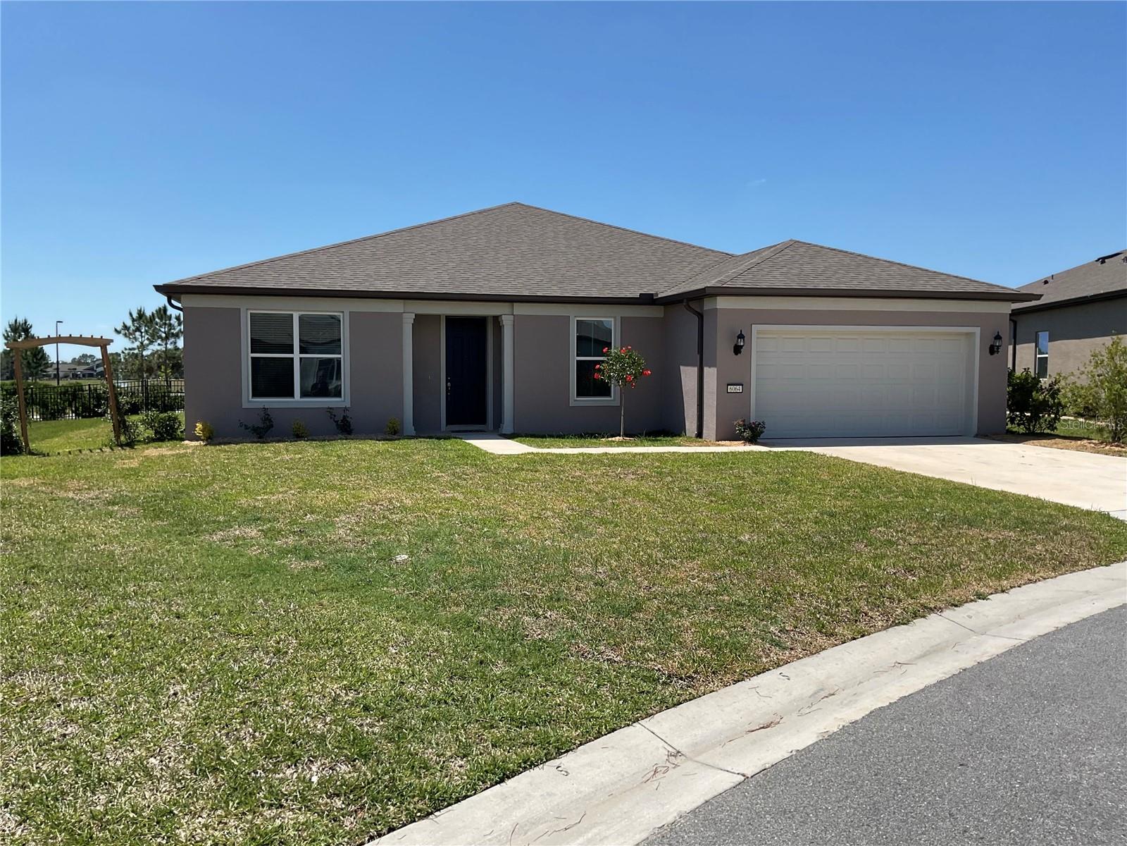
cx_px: 564
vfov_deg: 48.2
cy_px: 423
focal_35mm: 29
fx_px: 944
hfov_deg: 61.7
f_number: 1.8
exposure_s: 1/2538
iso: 16
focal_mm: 3
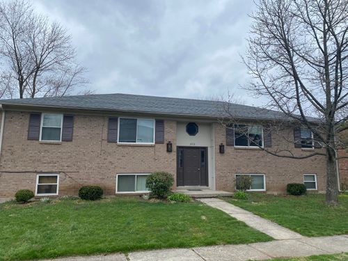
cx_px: 174
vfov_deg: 53.1
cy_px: 130
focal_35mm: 26
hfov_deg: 67.3
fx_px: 261
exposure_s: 1/927
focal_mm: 4.25
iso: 32
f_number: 1.8
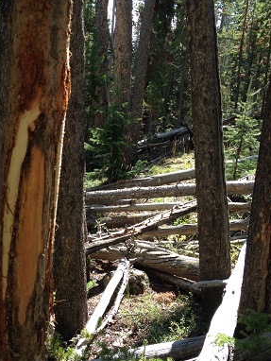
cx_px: 94
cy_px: 157
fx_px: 480
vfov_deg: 41.1
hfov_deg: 31.3
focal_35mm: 46
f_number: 2.4
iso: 50
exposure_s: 1/276
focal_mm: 4.12
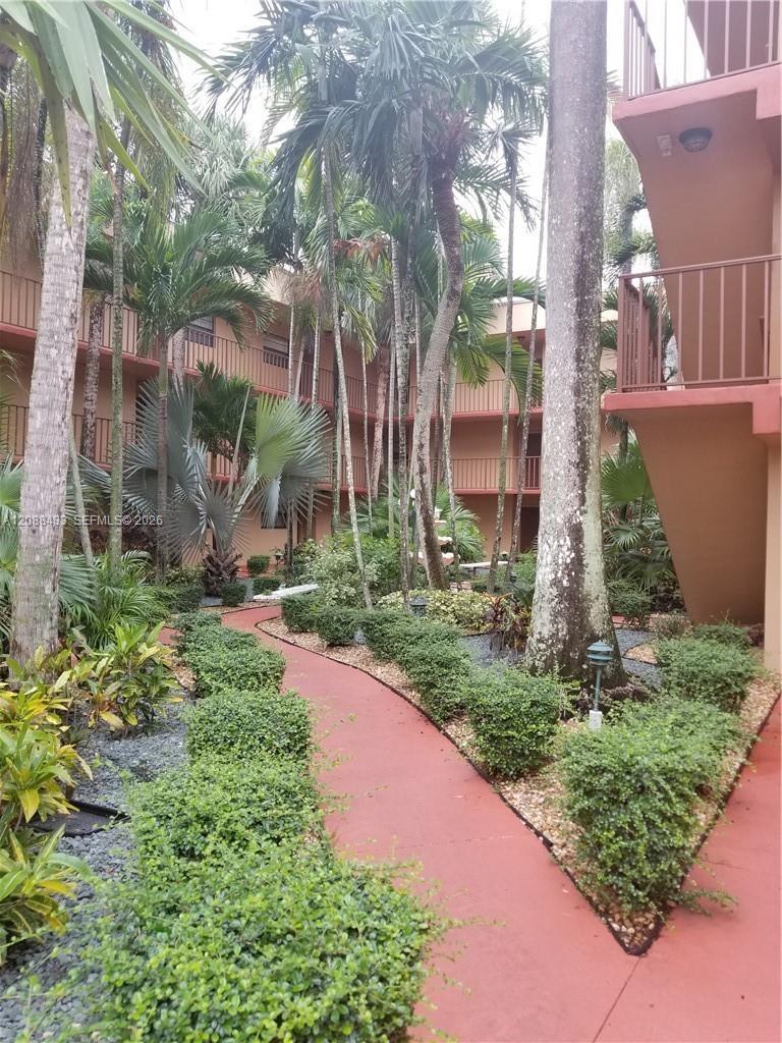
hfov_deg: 53.1
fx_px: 783
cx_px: 391
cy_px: 522
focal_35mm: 26
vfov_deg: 67.3
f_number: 1.7
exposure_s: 1/144
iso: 50
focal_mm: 4.25
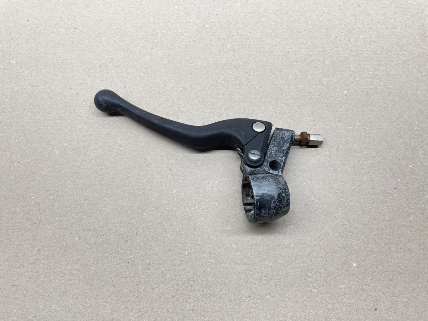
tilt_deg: -73.2
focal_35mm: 26
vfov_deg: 53.1
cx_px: 214
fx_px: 321
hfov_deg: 67.3
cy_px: 160
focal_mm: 4.2
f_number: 1.6
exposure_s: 1/100
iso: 80
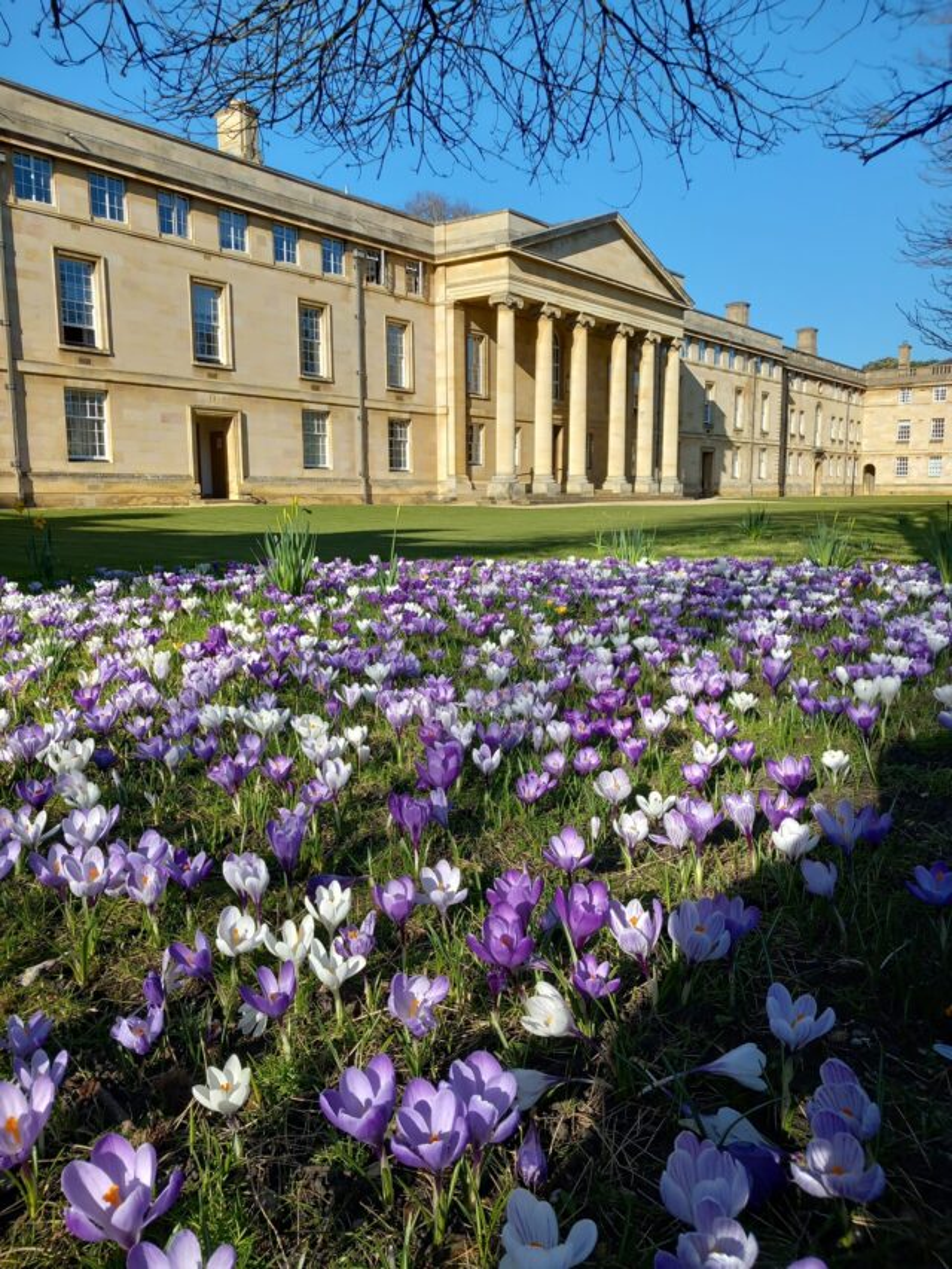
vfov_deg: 65.3
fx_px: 990
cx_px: 476
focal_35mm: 27
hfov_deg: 51.4
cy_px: 634
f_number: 1.8
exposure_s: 1/343
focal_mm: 4
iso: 20
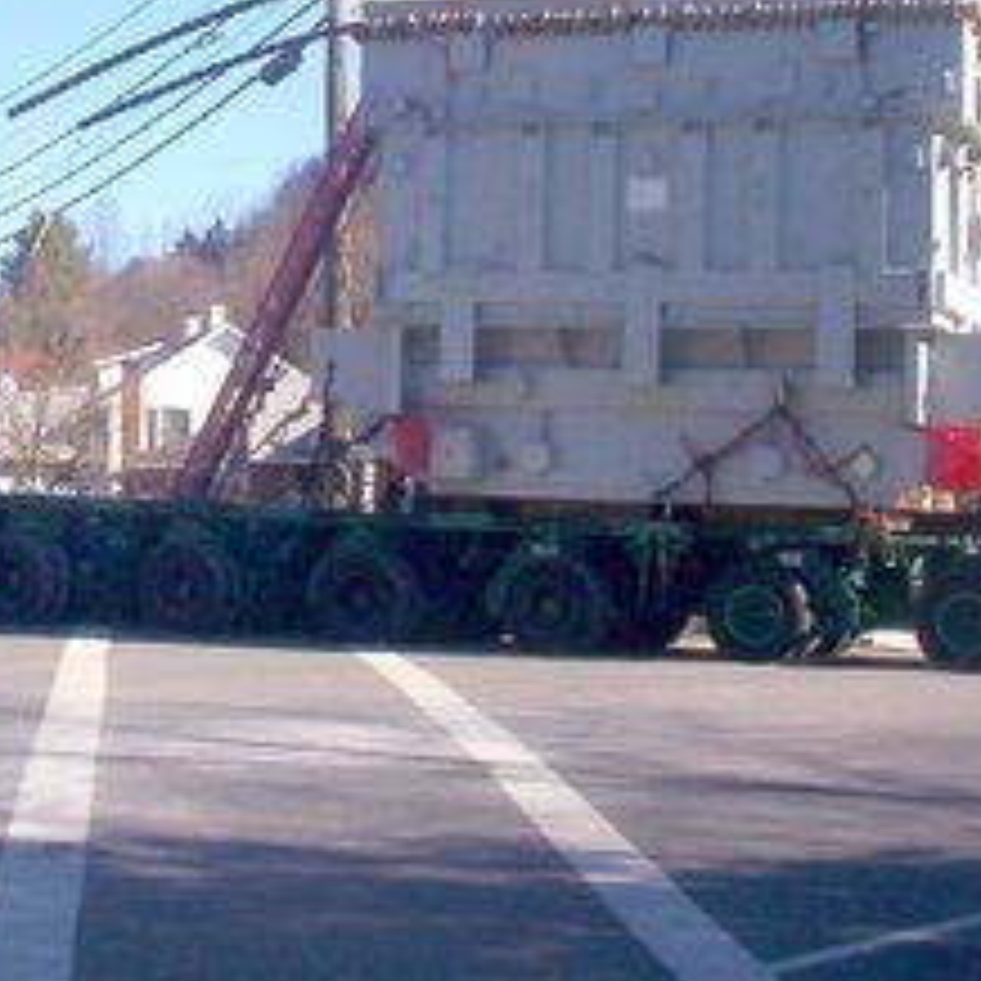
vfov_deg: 20.3
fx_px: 2693
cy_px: 115
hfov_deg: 20.4
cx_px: 202
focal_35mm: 84
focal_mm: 6
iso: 100
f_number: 8
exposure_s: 1/199
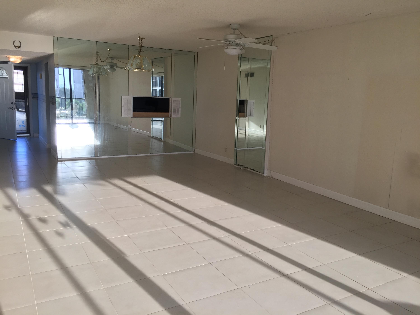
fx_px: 352
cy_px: 158
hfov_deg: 61.7
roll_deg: -3.2
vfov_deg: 48.2
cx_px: 210
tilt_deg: -8.5
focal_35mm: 29
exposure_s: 1/120
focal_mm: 4.15
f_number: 2.2
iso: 50
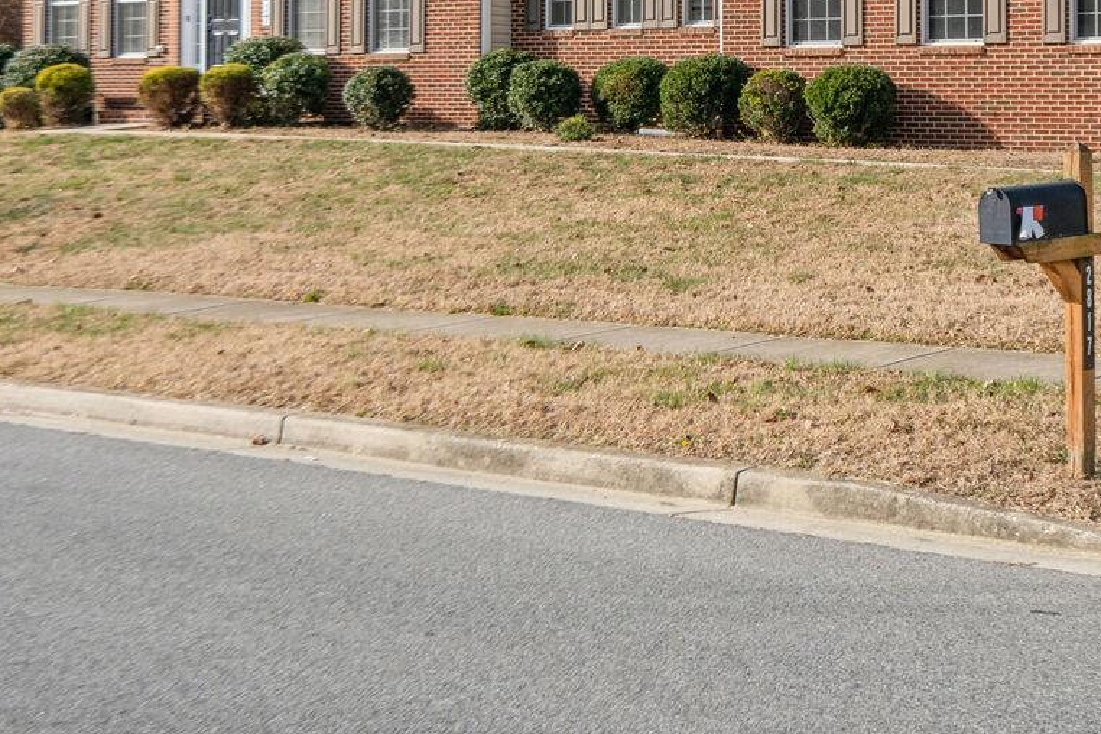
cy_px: -40
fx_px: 2080
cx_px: 705
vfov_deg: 19.3
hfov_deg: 29.5
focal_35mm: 68
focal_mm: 30
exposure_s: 1/500
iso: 200
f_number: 8
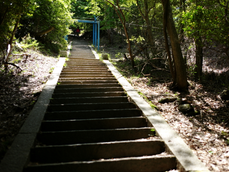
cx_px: 136
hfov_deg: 43.7
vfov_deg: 33.6
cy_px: 84
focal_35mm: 43
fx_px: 285
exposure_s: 1/750
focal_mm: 35
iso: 160
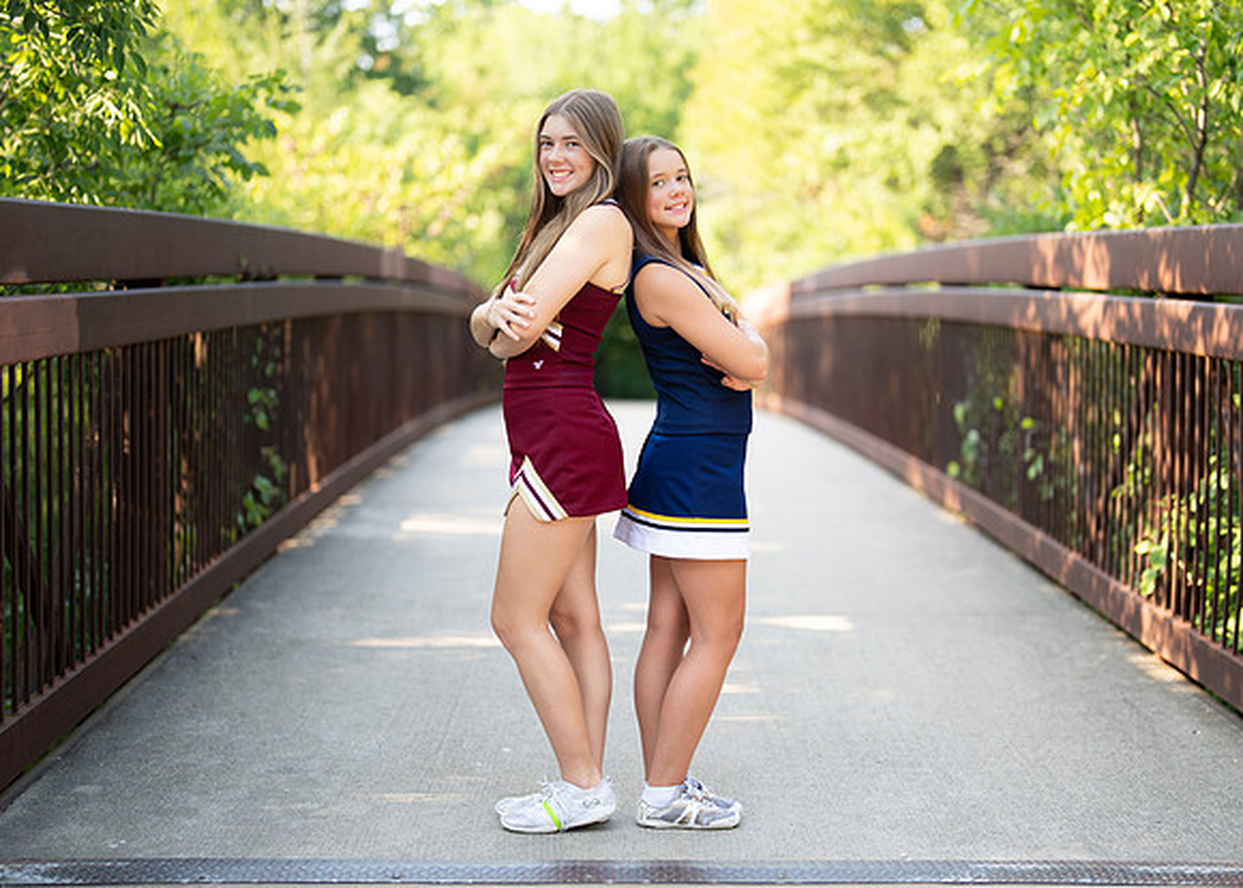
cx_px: 667
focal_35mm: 58
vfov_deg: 24.3
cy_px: 465
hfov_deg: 33.6
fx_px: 2058
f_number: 1.2
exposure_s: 1/500
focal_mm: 50
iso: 100
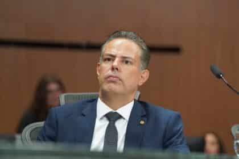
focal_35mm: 167
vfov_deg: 8.2
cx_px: 120
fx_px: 1109
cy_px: 80
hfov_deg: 12.3
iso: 1250
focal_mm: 167
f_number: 4
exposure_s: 1/200
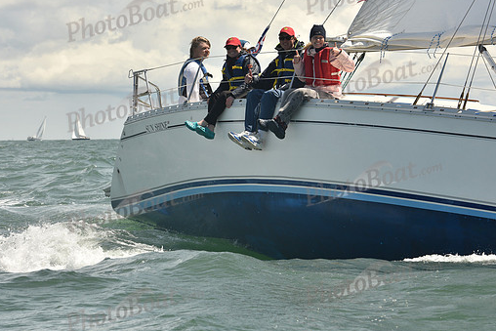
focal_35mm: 154
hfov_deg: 13.3
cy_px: 144
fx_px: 2122
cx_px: 255
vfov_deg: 8.9
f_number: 10
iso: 320
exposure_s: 1/800
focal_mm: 135
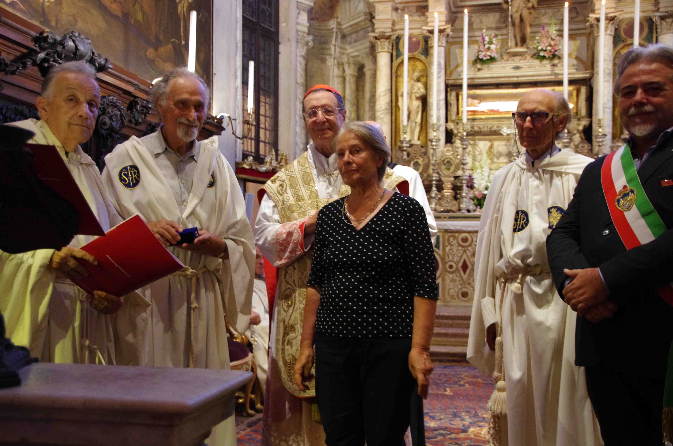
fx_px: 784
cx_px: 336
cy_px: 223
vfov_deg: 31.8
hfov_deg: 46.5
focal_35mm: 42
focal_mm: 28
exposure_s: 1/25
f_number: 4
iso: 3200
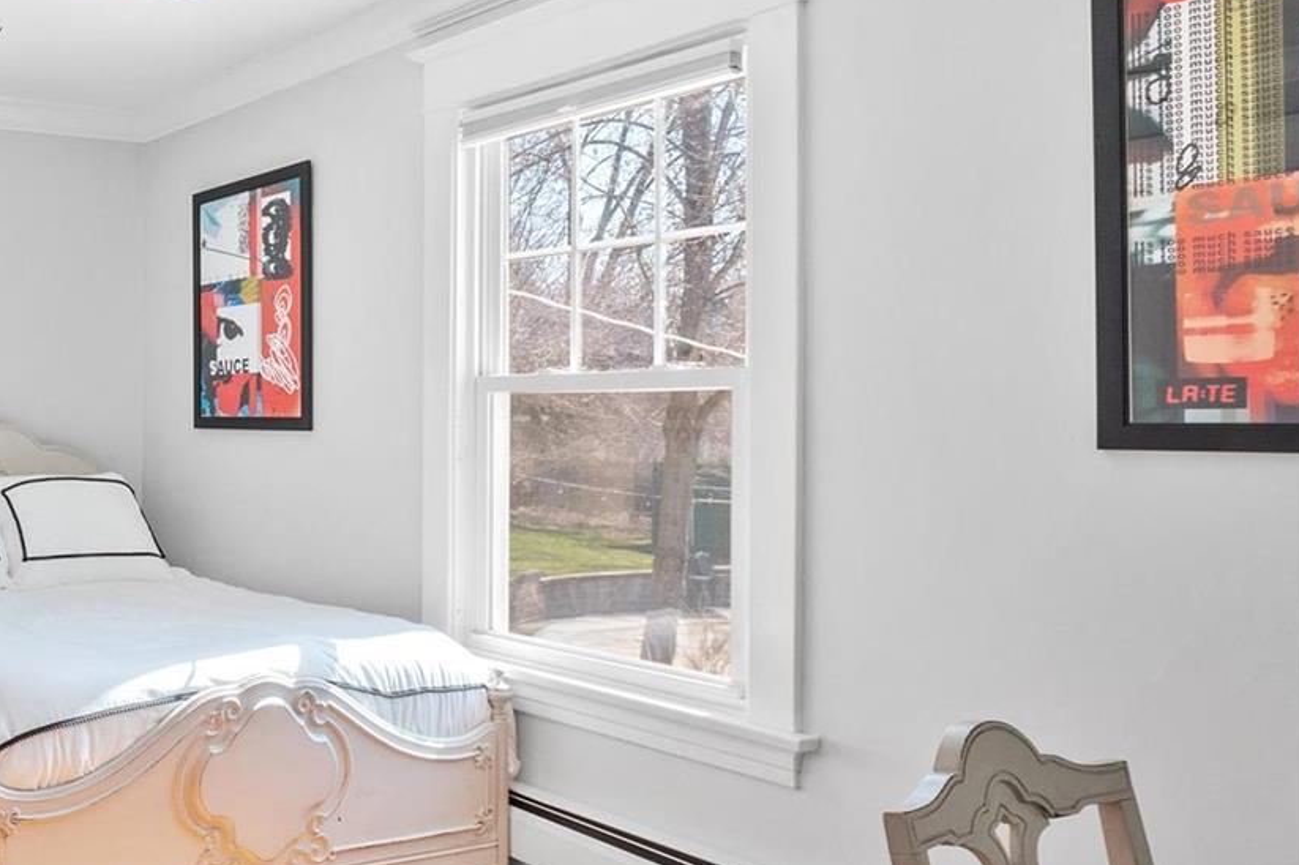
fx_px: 1262
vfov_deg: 37.8
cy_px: 440
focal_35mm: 35
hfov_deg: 46.9
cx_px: 46
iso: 400
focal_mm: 9
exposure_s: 1/25
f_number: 8
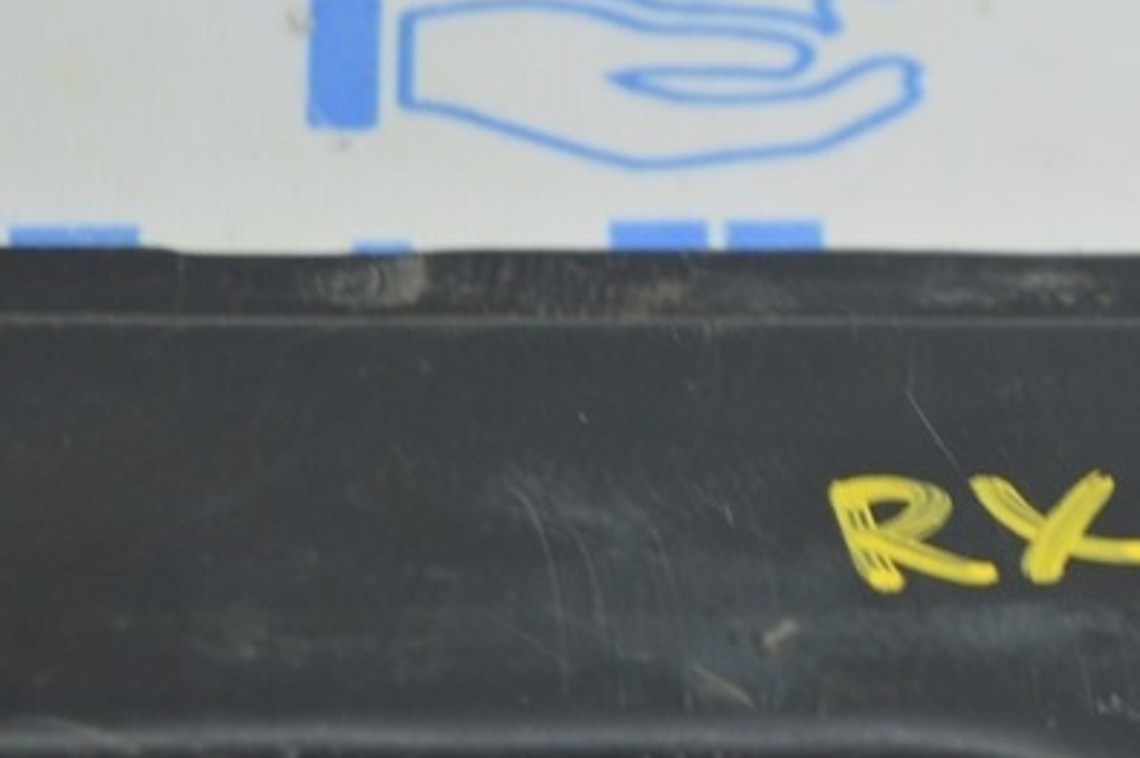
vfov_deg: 6.4
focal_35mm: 214
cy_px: 473
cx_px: 1221
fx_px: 6780
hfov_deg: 9.5
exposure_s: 1/20
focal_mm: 55
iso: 400
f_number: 5.6
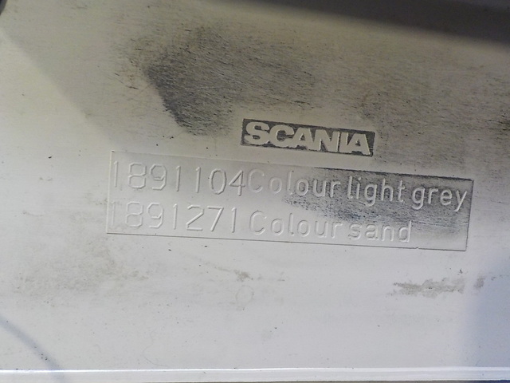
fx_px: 442
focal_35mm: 30
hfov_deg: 60.0
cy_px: 192
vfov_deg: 46.8
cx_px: 255
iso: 360
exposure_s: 1/30
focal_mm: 4.1
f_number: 3.3
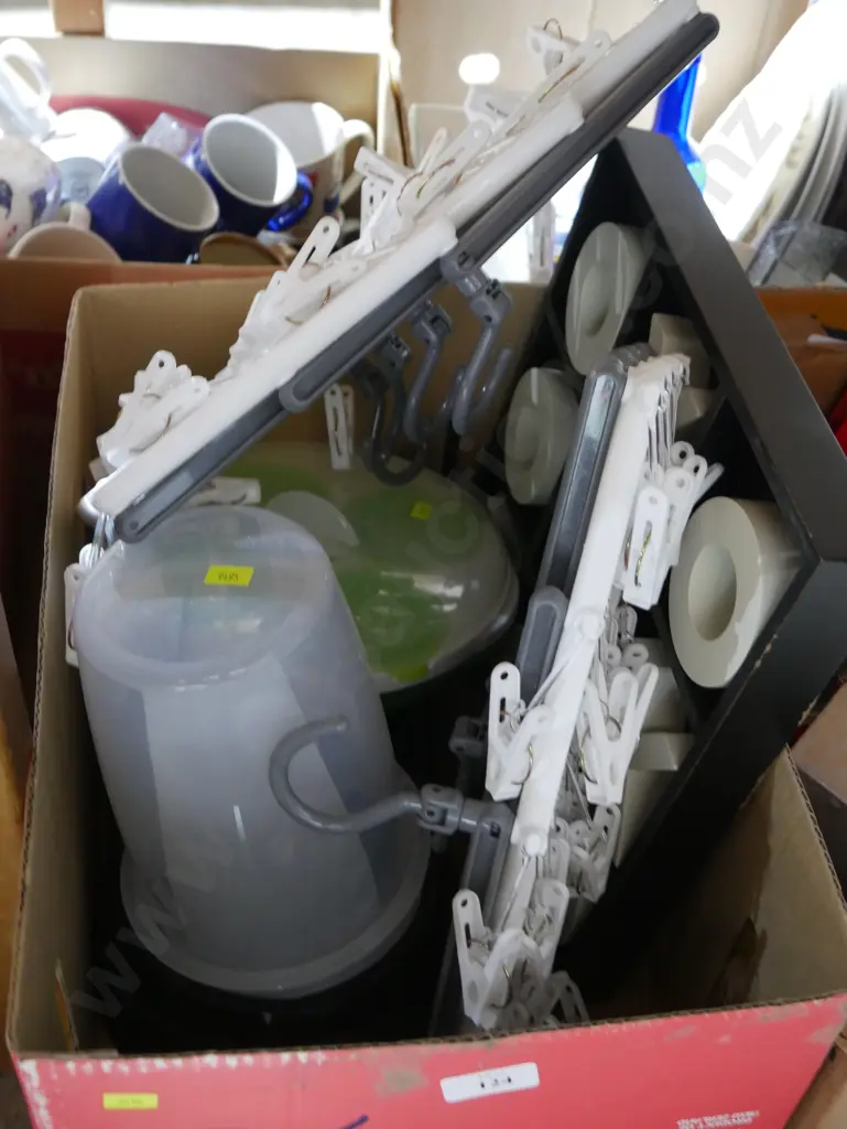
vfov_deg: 46.8
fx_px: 1304
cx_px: 424
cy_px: 564
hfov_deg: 36.0
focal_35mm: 40
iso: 3200
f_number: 4.5
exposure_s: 1/20
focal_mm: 20
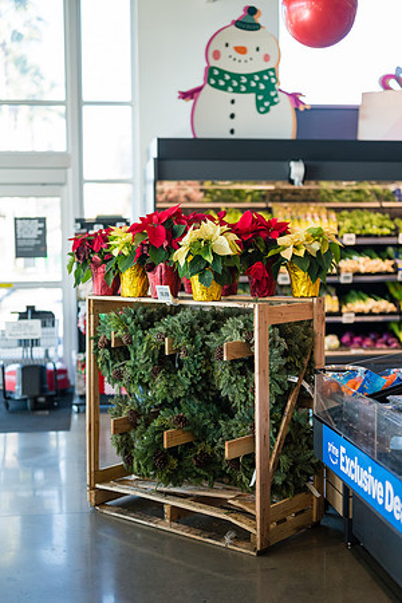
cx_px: 201
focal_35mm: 50
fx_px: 837
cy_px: 302
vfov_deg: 39.6
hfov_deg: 27.0
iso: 500
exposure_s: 1/800
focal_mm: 50
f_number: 1.4
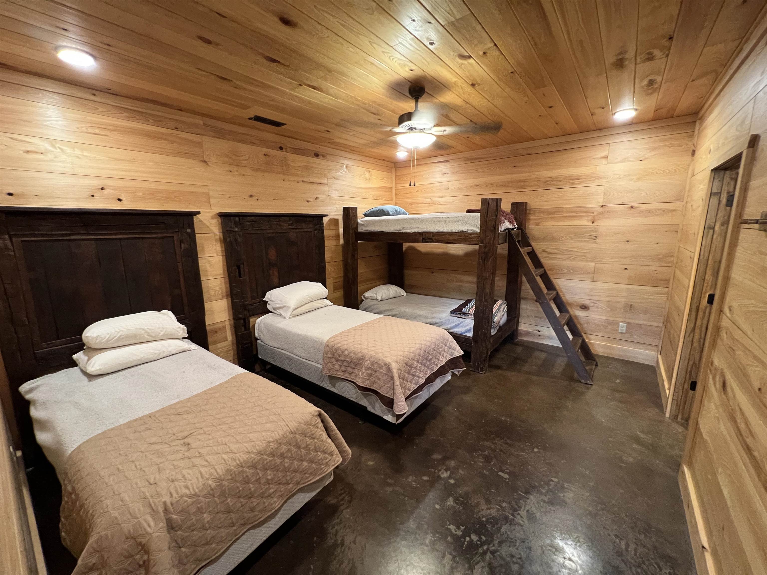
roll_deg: +0.9
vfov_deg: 89.9
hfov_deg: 106.2
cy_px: 288
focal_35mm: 13
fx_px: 288
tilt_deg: -11.5
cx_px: 384
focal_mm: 1.57
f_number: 1.8
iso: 500
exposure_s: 1/60
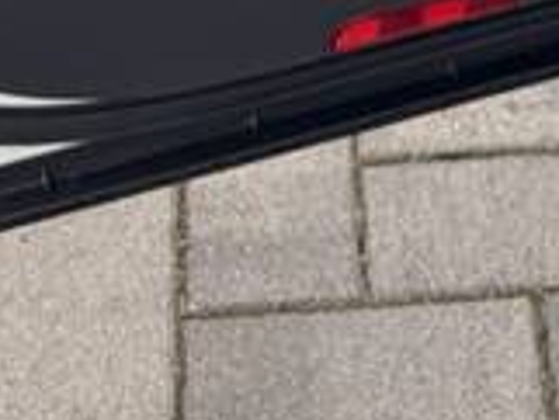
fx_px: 2893
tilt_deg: -23.6
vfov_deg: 6.9
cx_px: 514
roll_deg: -0.1
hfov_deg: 11.0
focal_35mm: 179
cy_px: -1107
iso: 64
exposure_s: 1/153
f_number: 1.78
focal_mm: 6.76
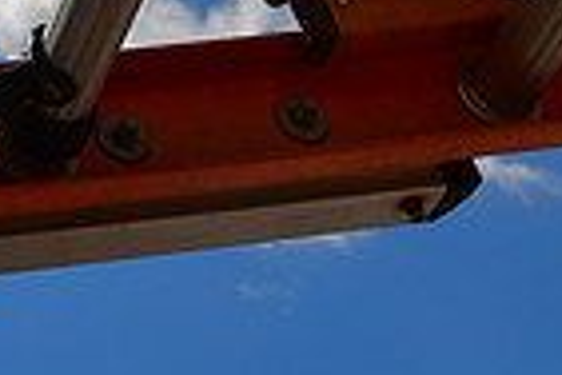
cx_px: -299
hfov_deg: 13.1
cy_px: -369
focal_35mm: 148
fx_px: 2310
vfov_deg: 8.8
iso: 200
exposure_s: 1/400
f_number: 16
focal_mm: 24
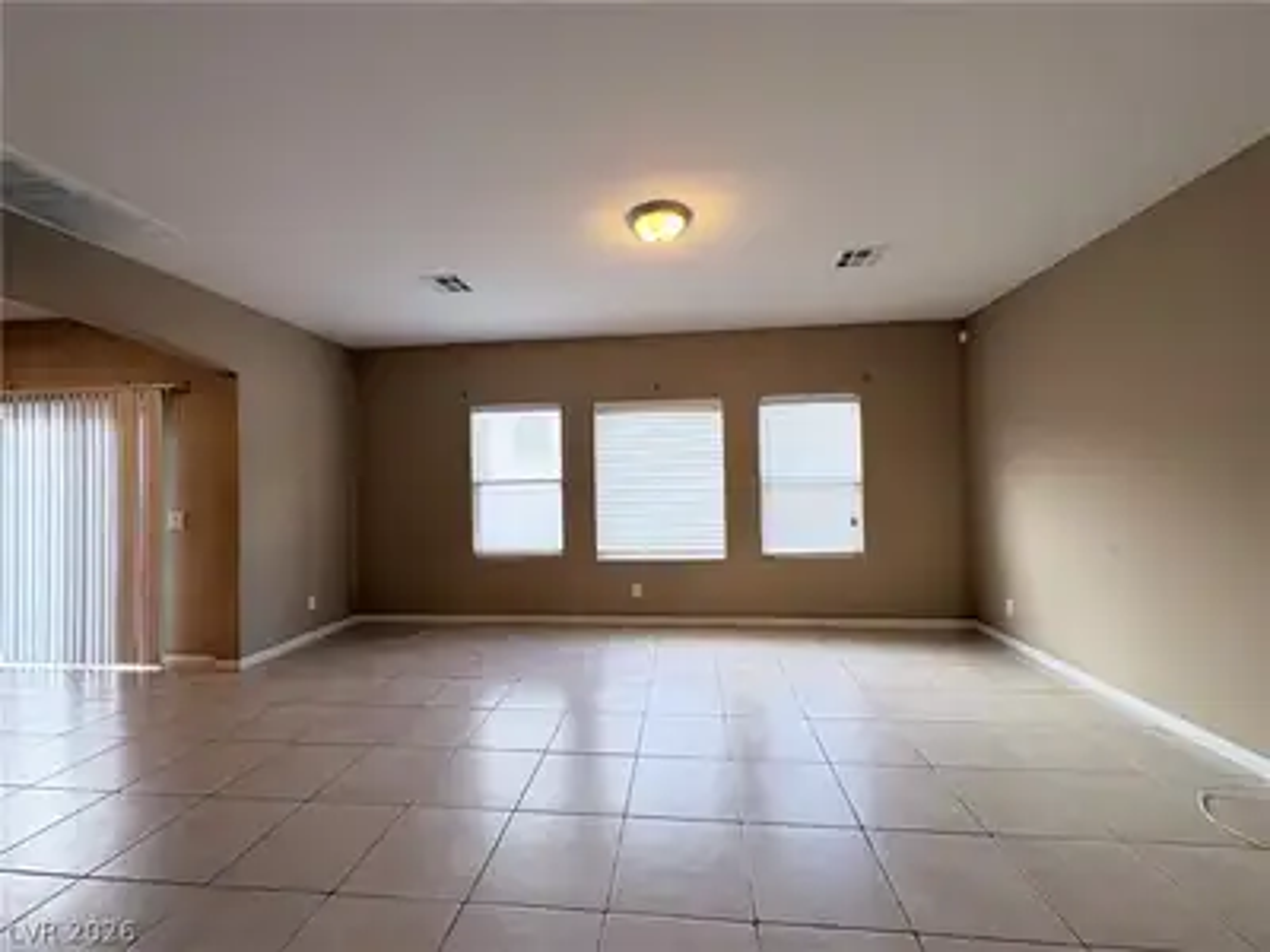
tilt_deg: +1.4
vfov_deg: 85.7
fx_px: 514
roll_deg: +1.6
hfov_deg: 102.1
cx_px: 635
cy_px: 476
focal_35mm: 14
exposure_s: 1/120
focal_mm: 2.22
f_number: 2.2
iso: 200
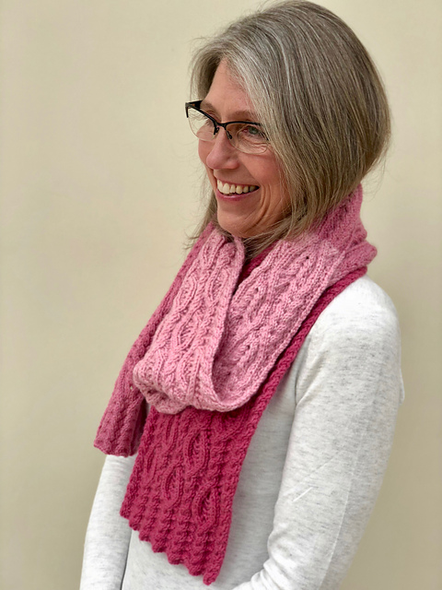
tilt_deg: -13.2
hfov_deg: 28.0
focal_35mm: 52
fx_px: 885
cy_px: 295
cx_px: 221
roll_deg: -0.8
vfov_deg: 36.8
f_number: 2.4
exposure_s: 1/50
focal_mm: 6
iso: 16
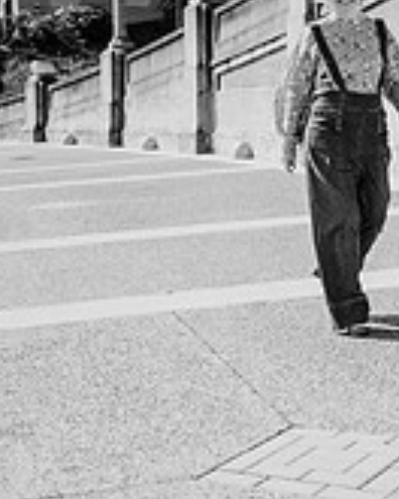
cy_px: 129
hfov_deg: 19.3
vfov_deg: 23.9
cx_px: 275
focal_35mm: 79
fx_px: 1166
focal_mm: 24
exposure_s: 1/2500
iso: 100
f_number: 2
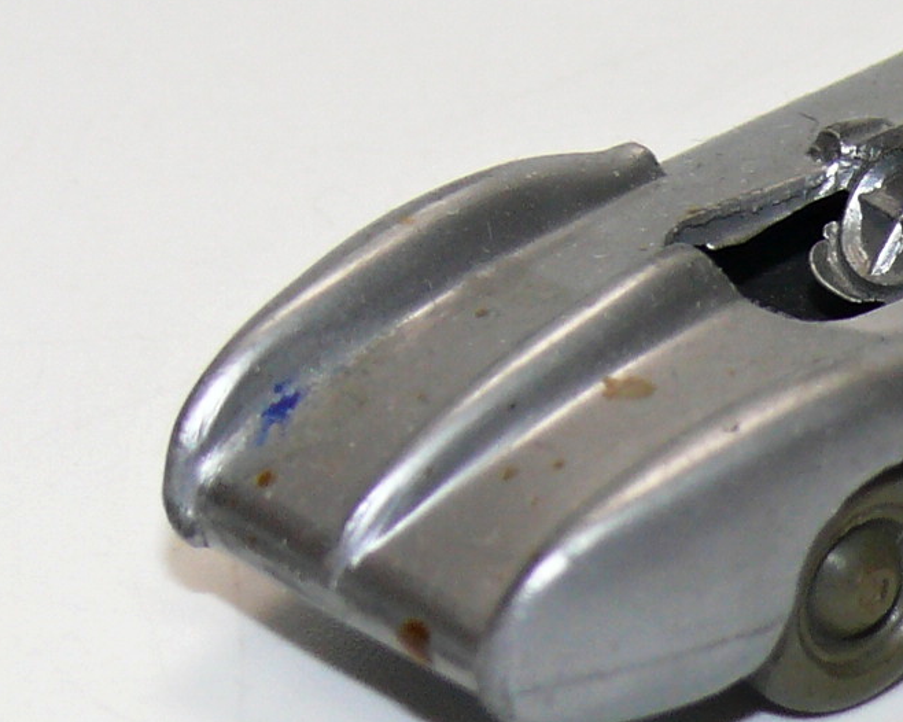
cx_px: 959
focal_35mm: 406
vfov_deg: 3.8
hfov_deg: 4.8
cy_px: 221
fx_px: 10847
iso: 100
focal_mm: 20.4
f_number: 4
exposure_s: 1/30
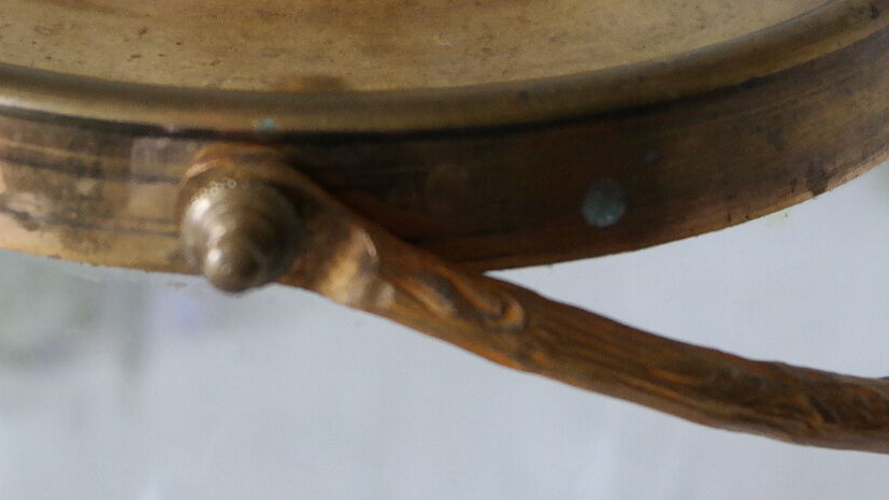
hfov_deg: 14.2
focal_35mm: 151
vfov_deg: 8.0
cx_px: 319
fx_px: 3559
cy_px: -27
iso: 1600
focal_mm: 45
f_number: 5.6
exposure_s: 1/50
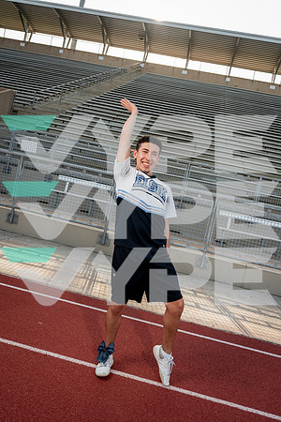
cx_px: 140
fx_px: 351
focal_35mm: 30
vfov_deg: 61.9
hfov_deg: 43.6
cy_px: 211
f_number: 8
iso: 400
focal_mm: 30
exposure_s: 1/250
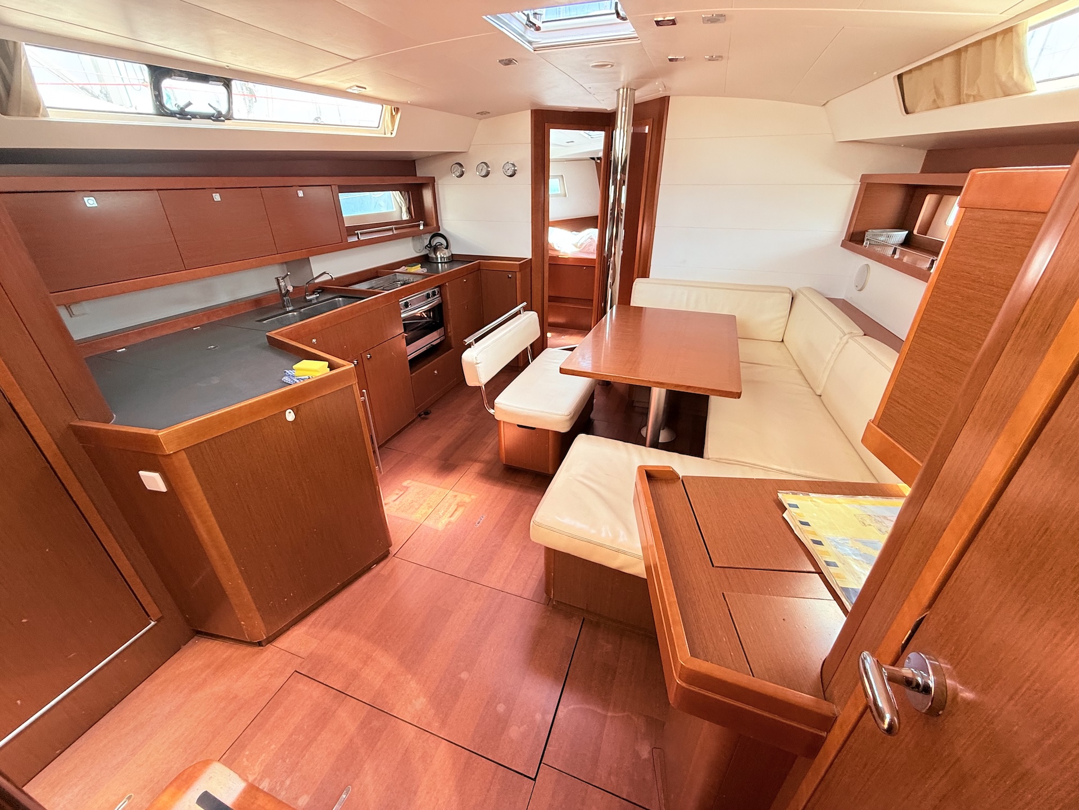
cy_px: 405
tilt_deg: -27.0
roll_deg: +0.5
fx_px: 436
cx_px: 540
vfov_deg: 85.7
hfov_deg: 102.1
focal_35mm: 14
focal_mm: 2.22
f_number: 2.2
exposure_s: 1/99
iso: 200
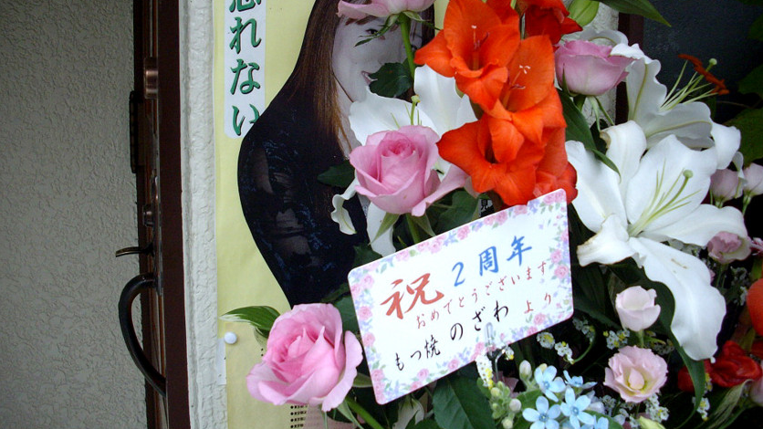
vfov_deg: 28.9
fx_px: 829
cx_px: 387
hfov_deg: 49.4
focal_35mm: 41
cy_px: 153
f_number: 2.8
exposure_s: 1/125
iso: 135
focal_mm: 6.2
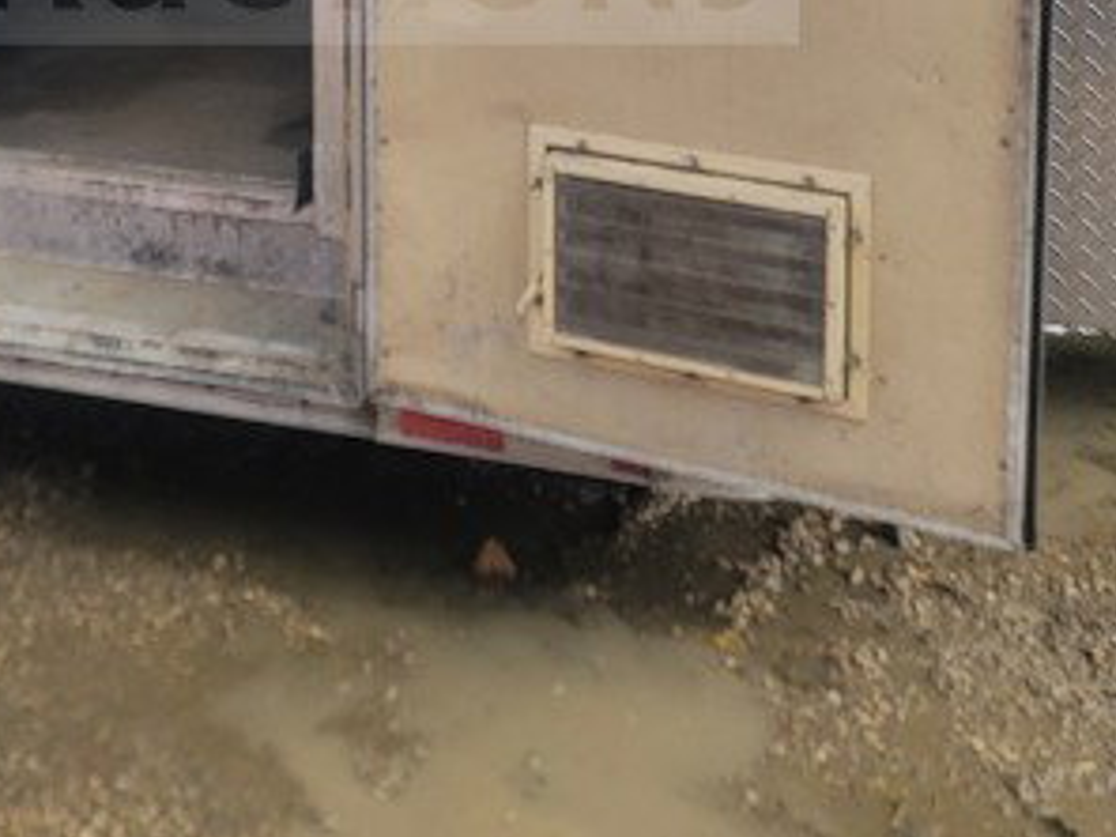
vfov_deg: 20.3
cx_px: 373
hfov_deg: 29.2
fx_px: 2128
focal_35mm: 66
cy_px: -254
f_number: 1.8
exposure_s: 1/293
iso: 16
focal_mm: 6.7
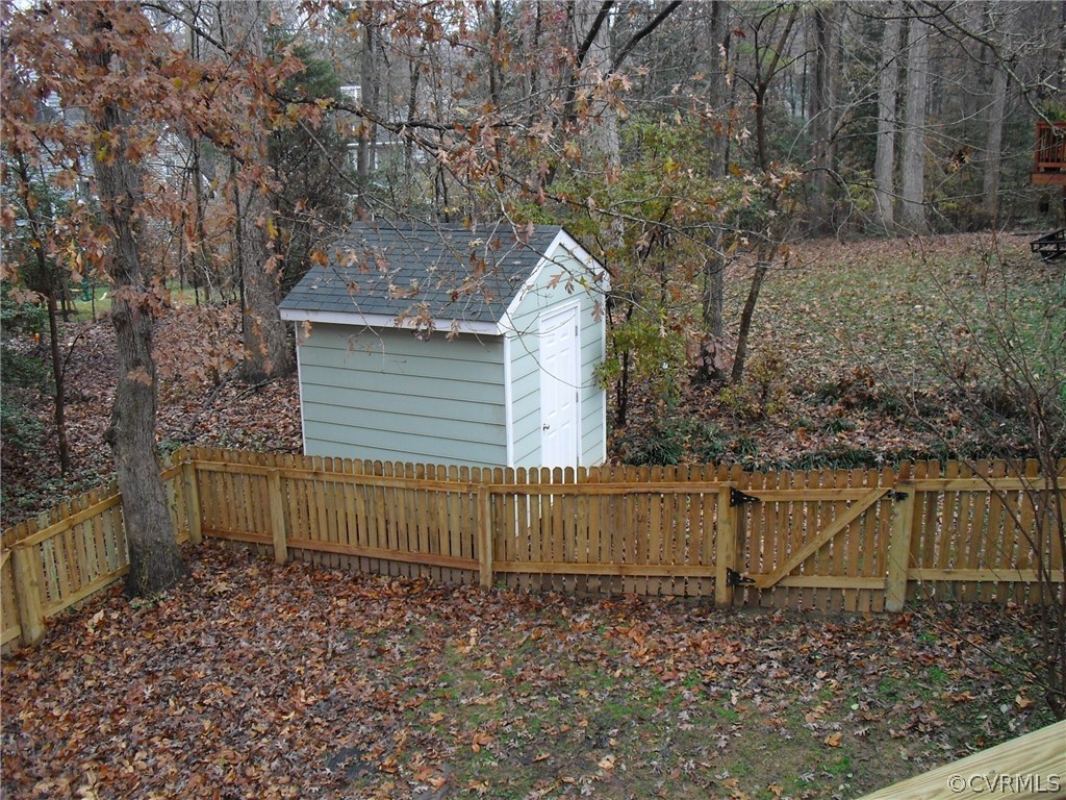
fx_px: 1109
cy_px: 400
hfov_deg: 51.4
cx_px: 533
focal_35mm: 36
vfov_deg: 39.7
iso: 200
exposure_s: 1/125
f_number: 3.1
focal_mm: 6.3
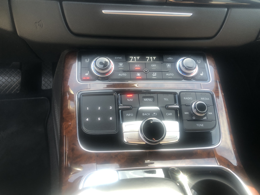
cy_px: 98
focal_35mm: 28
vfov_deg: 49.7
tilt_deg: -37.8
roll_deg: -3.2
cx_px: 130
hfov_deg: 63.4
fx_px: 210
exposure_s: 1/48
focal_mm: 4
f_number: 1.8
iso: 25
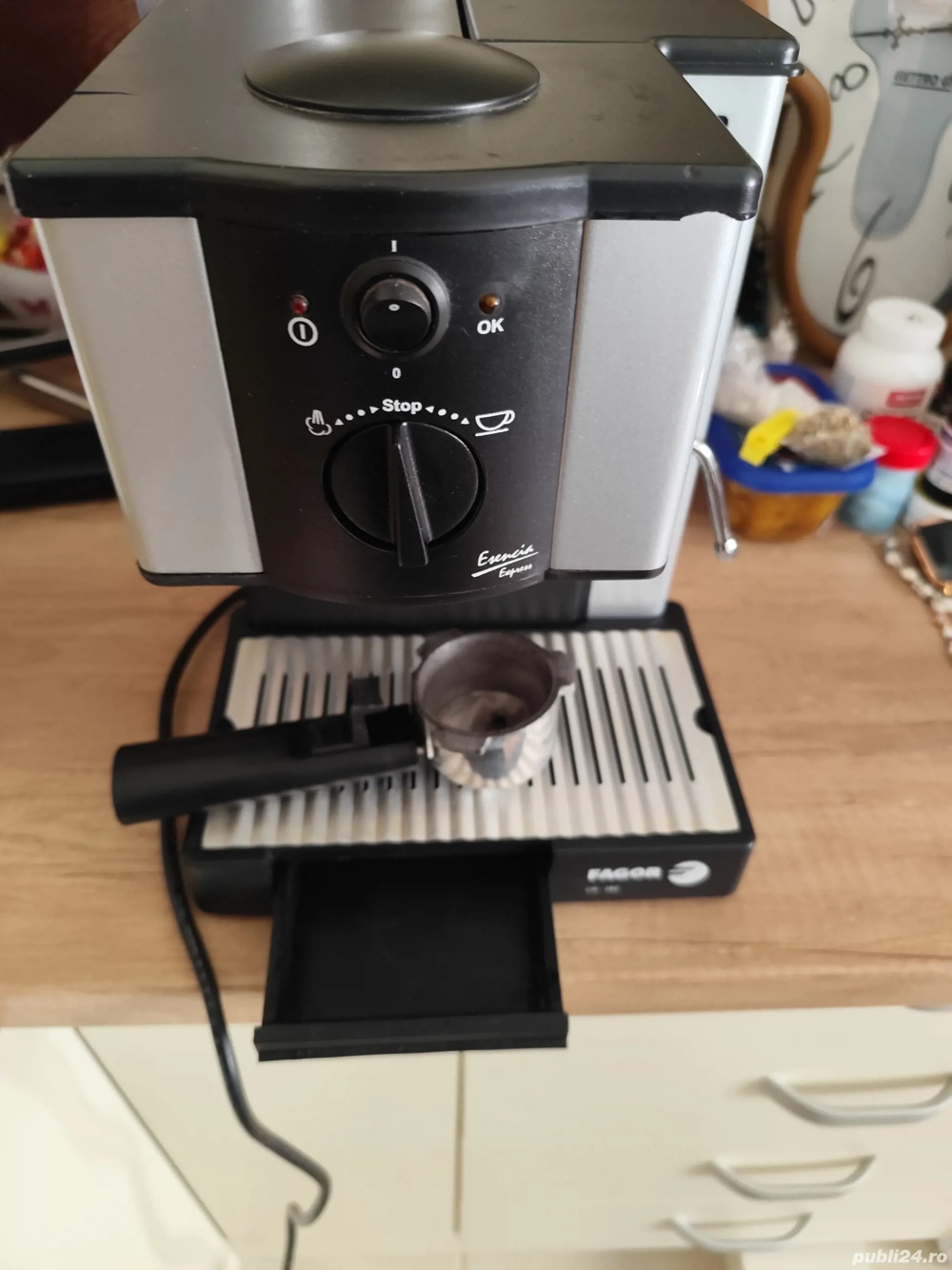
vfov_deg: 73.9
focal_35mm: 23
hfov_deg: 58.9
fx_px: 844
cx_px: 476
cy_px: 635
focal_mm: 6.19
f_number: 1.65
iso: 500
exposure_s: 1/25
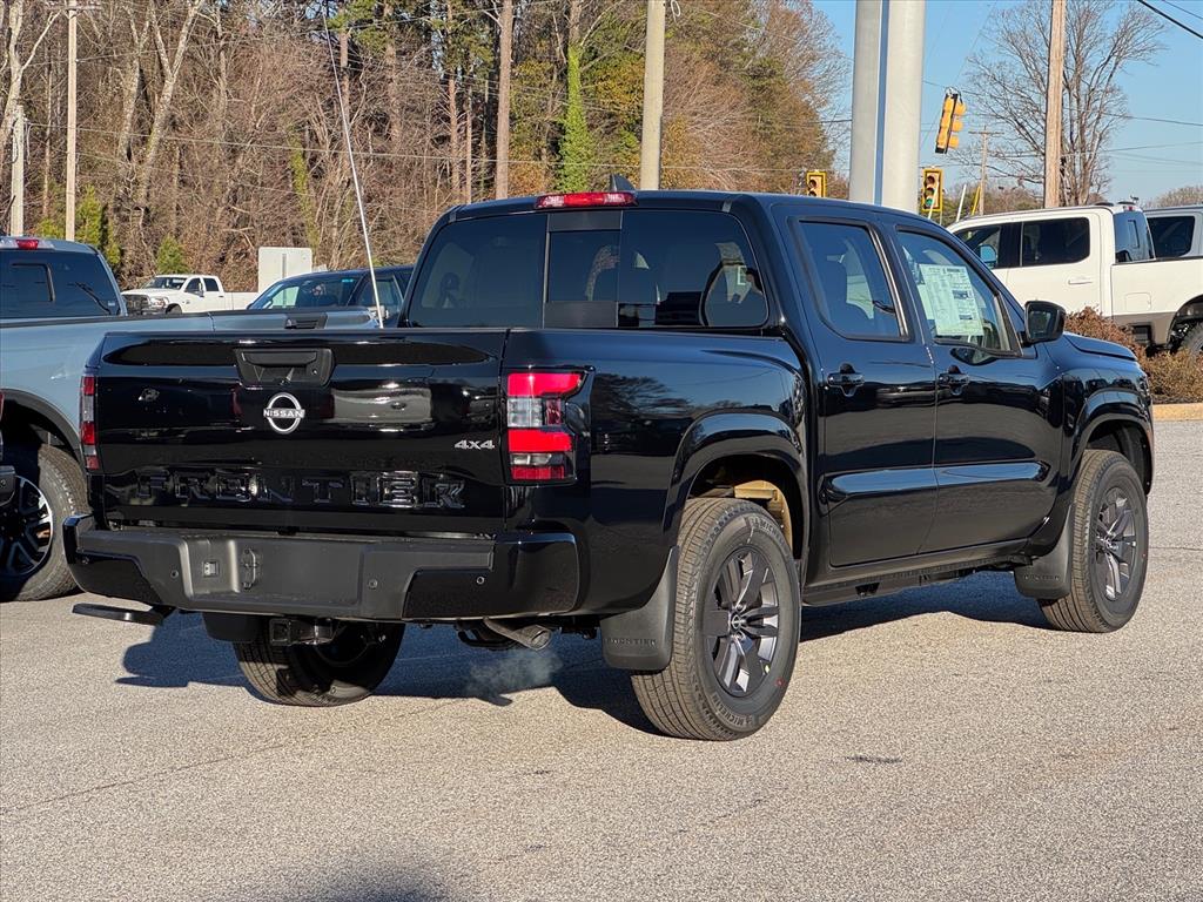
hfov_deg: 25.3
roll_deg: +2.0
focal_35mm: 77
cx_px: 602
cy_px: 451
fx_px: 2676
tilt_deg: +0.8
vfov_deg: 19.1
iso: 25
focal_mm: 9
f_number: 2.8
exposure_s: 1/436
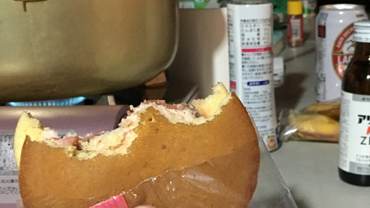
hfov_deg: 35.7
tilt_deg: -16.3
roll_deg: -0.4
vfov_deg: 21.0
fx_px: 559
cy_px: 136
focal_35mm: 57
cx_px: 281
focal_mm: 4.15
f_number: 2.2
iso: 200
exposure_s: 1/15
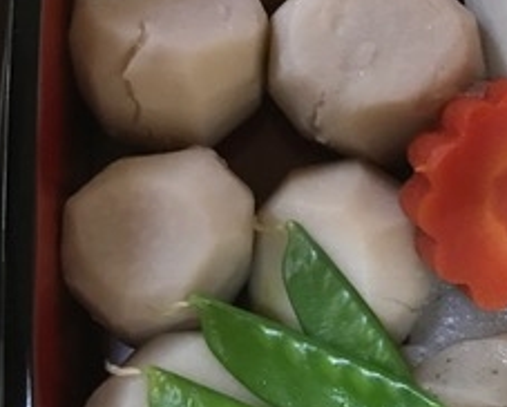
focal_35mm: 77
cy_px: 101
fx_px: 1156
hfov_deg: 24.2
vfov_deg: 19.8
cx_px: 429
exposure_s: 1/13
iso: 100
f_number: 1.8
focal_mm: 3.99
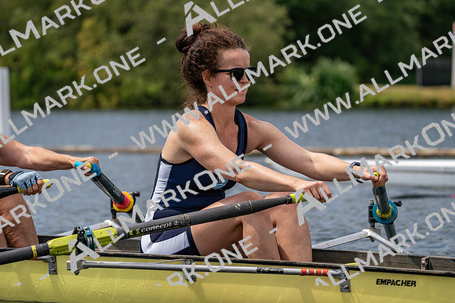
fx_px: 2617
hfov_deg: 9.9
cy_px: 152
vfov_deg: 6.6
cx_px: 228
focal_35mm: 207
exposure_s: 1/1600
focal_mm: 207
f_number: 5.6
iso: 250
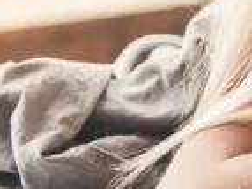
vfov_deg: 5.5
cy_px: -79
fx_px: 1957
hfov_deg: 6.9
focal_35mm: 269
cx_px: 647
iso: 640
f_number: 2.8
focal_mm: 52
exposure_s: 1/400
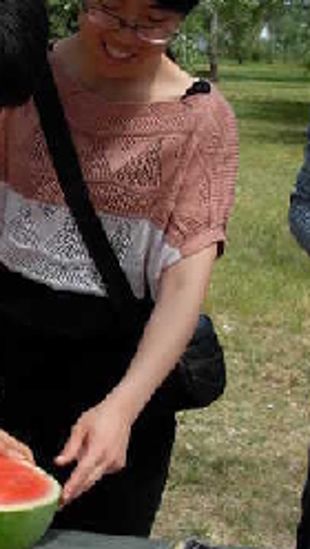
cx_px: -51
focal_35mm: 80
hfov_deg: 14.7
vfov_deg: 26.5
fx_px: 1166
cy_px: 232
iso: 79
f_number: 4.9
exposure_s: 1/430
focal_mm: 6.3
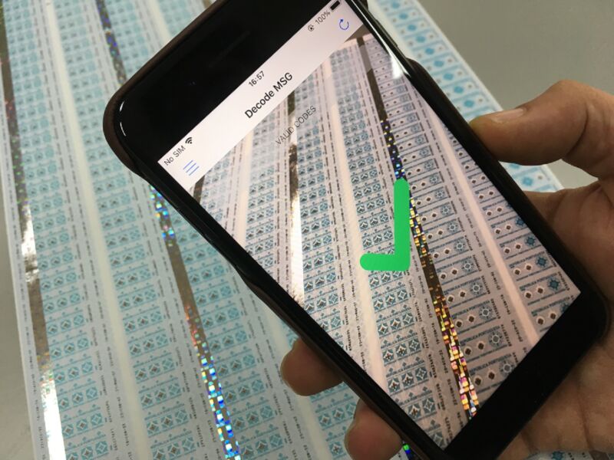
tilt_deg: -59.0
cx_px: 307
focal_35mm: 29
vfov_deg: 48.2
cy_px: 230
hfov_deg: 61.7
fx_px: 514
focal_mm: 4.15
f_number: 2.2
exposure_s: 1/33
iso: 40
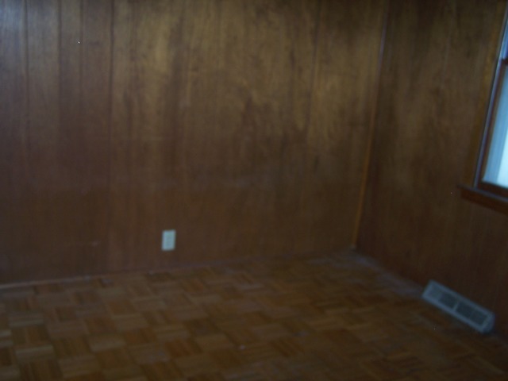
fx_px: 558
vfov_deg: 37.7
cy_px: 190
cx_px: 254
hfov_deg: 49.0
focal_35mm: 38
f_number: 2.8
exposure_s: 1/60
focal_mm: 6.3
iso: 80
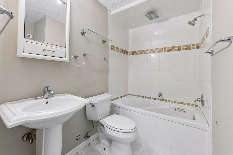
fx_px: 91
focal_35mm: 14
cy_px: 78
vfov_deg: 81.2
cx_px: 116
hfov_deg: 104.3
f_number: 9
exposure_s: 1/15
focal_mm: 14
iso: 400
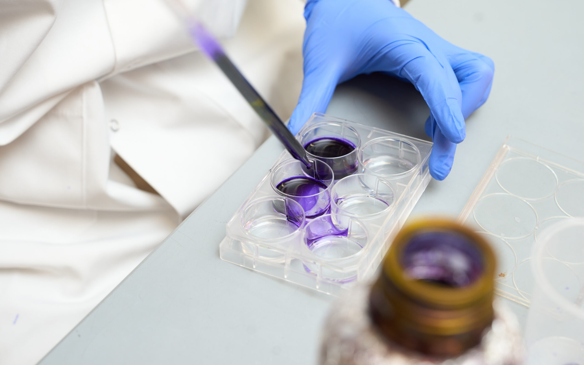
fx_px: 1146
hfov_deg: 28.6
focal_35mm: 72
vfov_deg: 18.1
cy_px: 171
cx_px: 294
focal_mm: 70
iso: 800
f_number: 5
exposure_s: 1/160
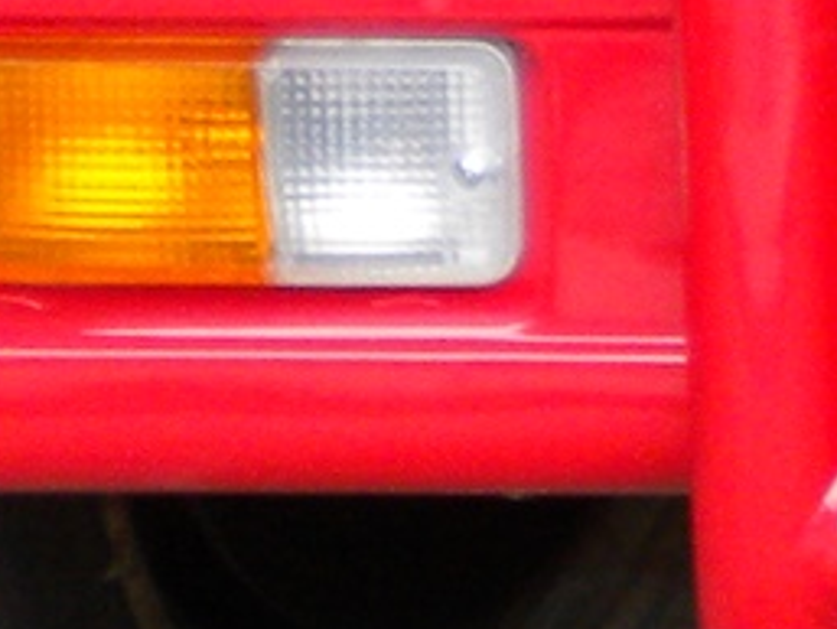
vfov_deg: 5.5
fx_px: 6314
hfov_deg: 7.2
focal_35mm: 261
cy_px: -896
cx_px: 1879
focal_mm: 6.3
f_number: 3.1
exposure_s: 1/60.6
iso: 150
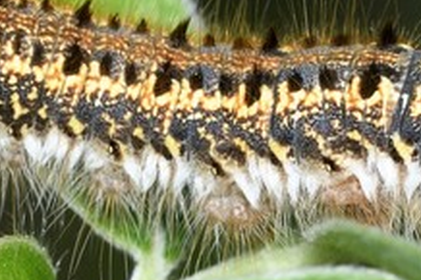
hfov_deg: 2.1
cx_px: 274
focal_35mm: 990
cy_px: 120
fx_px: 11568
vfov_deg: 1.4
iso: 400
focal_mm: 150
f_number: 10
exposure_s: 1/250
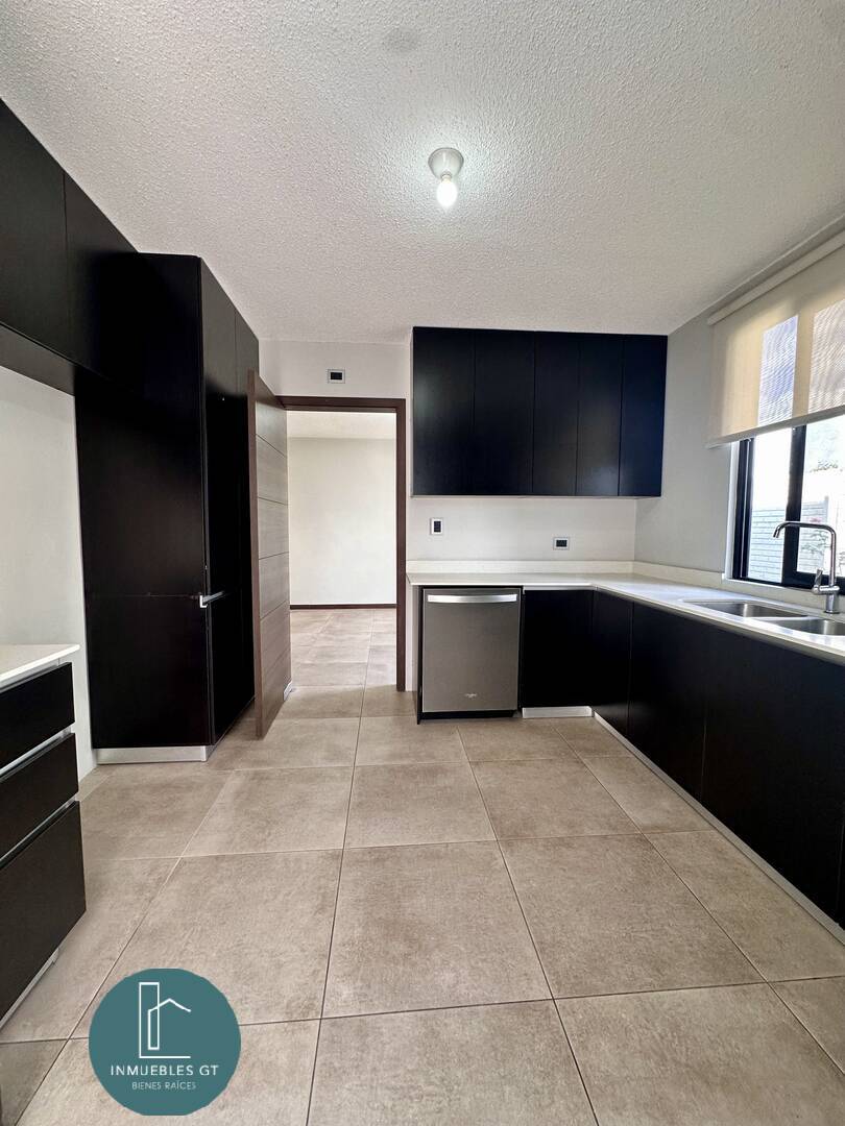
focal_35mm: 14
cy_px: 563
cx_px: 422
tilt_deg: -3.6
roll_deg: -0.7
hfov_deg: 85.7
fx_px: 456
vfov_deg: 102.1
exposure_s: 1/120
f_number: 2.2
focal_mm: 2.22
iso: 160
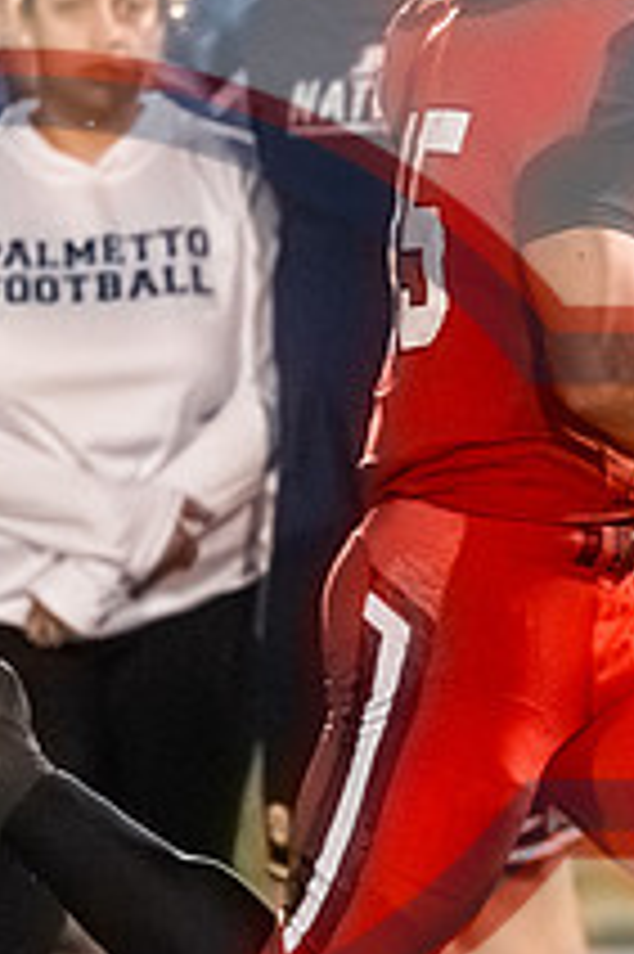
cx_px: 1164
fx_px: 54212
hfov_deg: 0.7
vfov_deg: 1.0
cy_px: 775
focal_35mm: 2049
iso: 25600
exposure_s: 1/1600
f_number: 4.5
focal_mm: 400
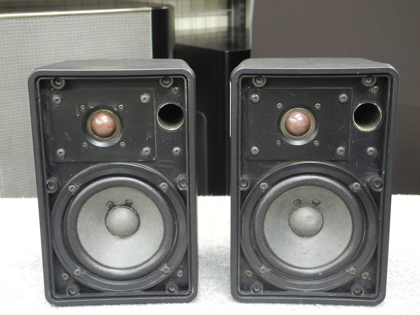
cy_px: 158
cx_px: 210
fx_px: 667
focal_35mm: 55
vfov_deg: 26.6
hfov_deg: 34.9
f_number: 3.5
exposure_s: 1/7.4
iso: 400
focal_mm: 11.8
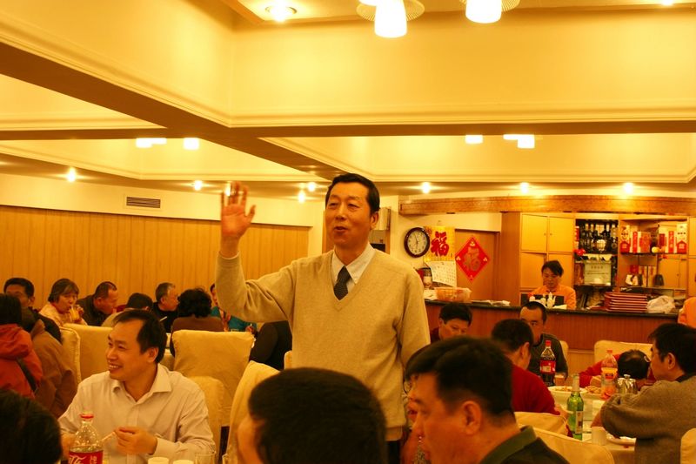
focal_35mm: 39
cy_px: 232
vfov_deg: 34.2
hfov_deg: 49.6
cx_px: 348
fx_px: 754
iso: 500
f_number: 4.5
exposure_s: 1/50
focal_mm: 26
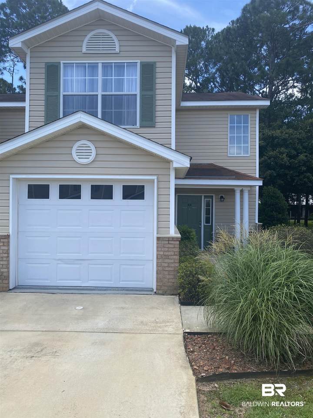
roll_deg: -1.1
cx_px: 156
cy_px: 209
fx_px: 313
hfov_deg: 53.1
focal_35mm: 26
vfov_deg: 67.3
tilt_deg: +0.7
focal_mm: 4.25
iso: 32
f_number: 1.8
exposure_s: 1/1157
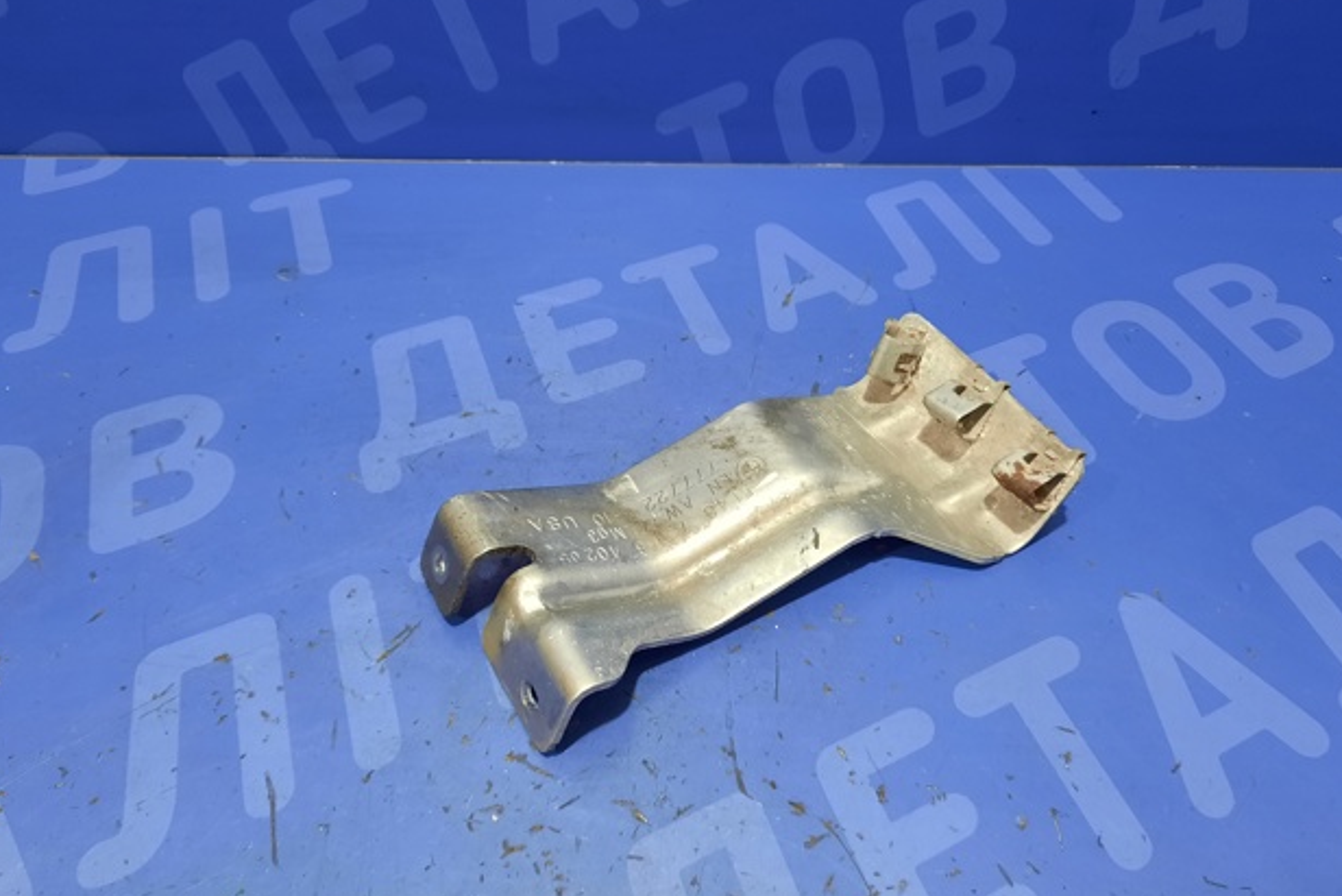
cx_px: 671
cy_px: 456
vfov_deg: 48.0
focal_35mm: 27
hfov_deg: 67.4
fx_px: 1007
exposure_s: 1/30
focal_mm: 4.6
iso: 320
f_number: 2
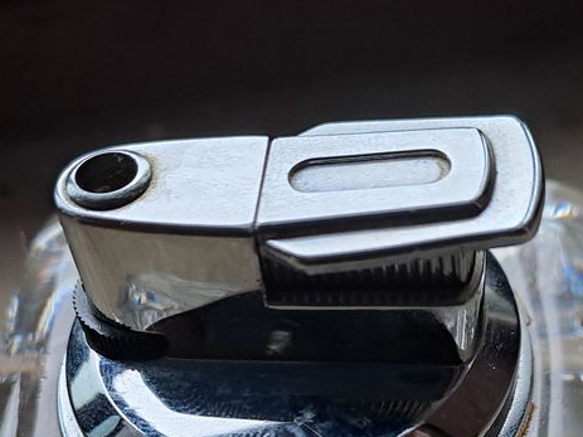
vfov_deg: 25.9
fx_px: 909
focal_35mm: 54
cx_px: 321
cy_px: 419
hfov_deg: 35.5
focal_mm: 4.65
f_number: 1.8
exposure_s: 1/60
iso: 125
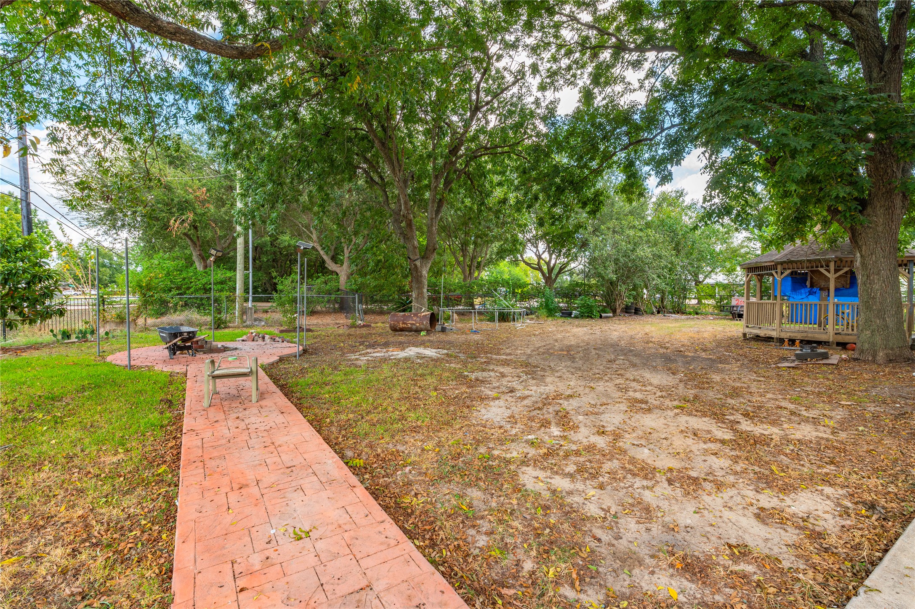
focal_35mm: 16
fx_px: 406
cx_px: 458
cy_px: 304
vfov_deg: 73.7
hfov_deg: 96.8
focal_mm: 16
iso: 125
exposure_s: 1/30
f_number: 13
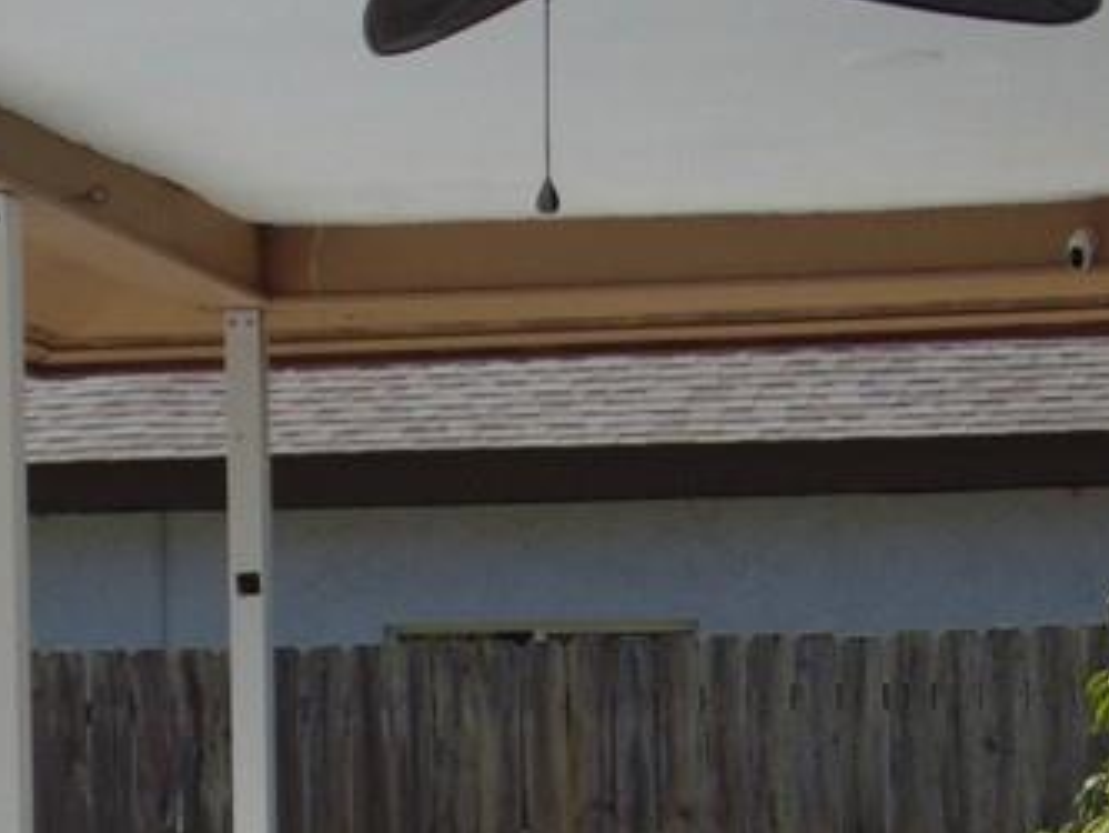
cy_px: 1163
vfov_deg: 11.9
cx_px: 353
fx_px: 3846
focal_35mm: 120
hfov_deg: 16.4
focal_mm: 6.9
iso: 80
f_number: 3.3
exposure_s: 1/1000
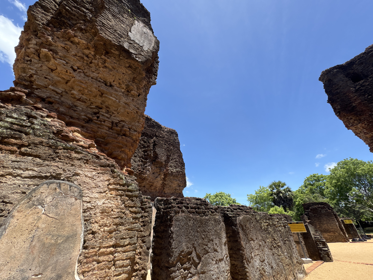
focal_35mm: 14
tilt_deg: +31.5
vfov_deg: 85.7
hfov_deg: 102.1
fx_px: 151
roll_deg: +3.1
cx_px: 186
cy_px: 140
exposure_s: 1/1346
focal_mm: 2.22
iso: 50
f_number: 2.2
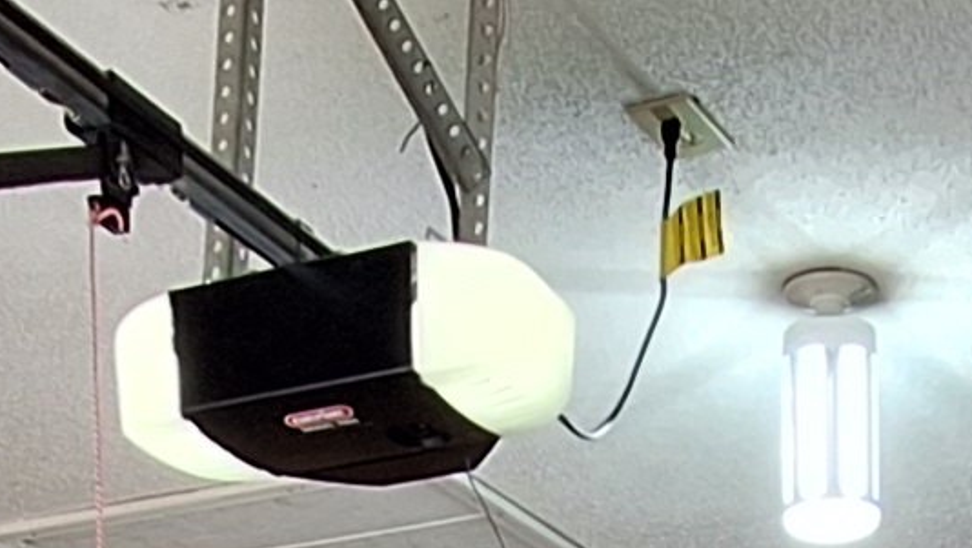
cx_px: 650
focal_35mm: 106
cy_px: 1826
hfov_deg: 20.1
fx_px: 2733
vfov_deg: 8.7
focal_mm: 1.74
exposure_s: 1/120
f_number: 2.2
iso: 64
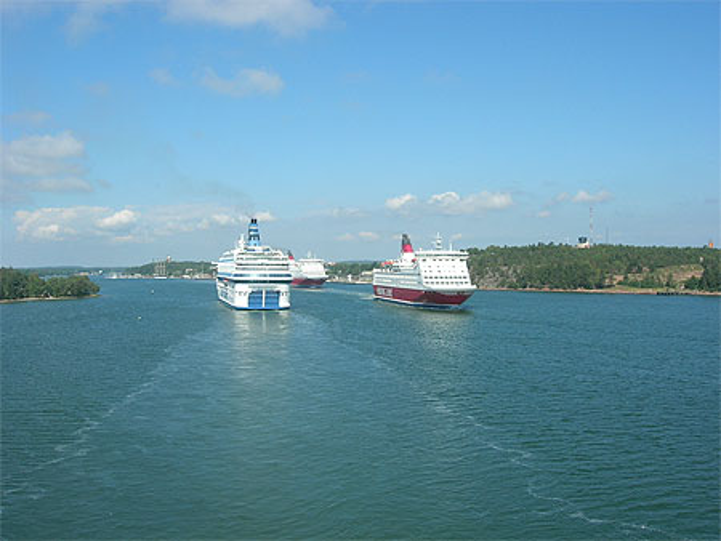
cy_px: 270
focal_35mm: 38
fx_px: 792
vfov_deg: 37.8
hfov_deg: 49.0
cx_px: 360
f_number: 4.8
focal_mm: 7.8
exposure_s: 1/507
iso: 64
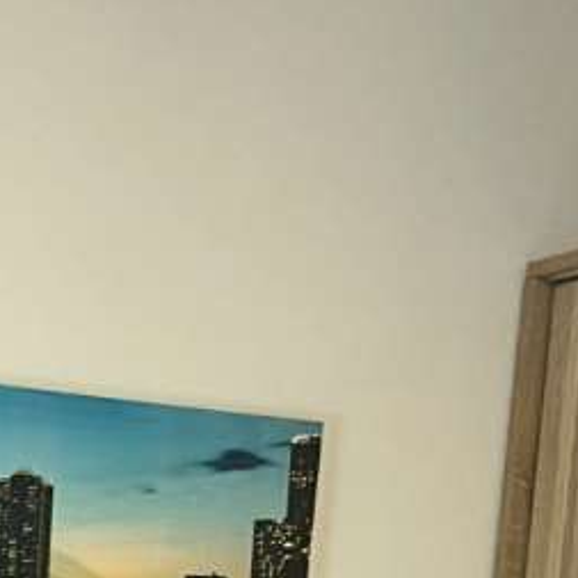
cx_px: -236
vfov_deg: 10.5
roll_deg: -2.4
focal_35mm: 136
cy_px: 1526
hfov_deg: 12.3
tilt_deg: -14.3
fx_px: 2569
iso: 125
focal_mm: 5.1
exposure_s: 1/50
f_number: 1.6
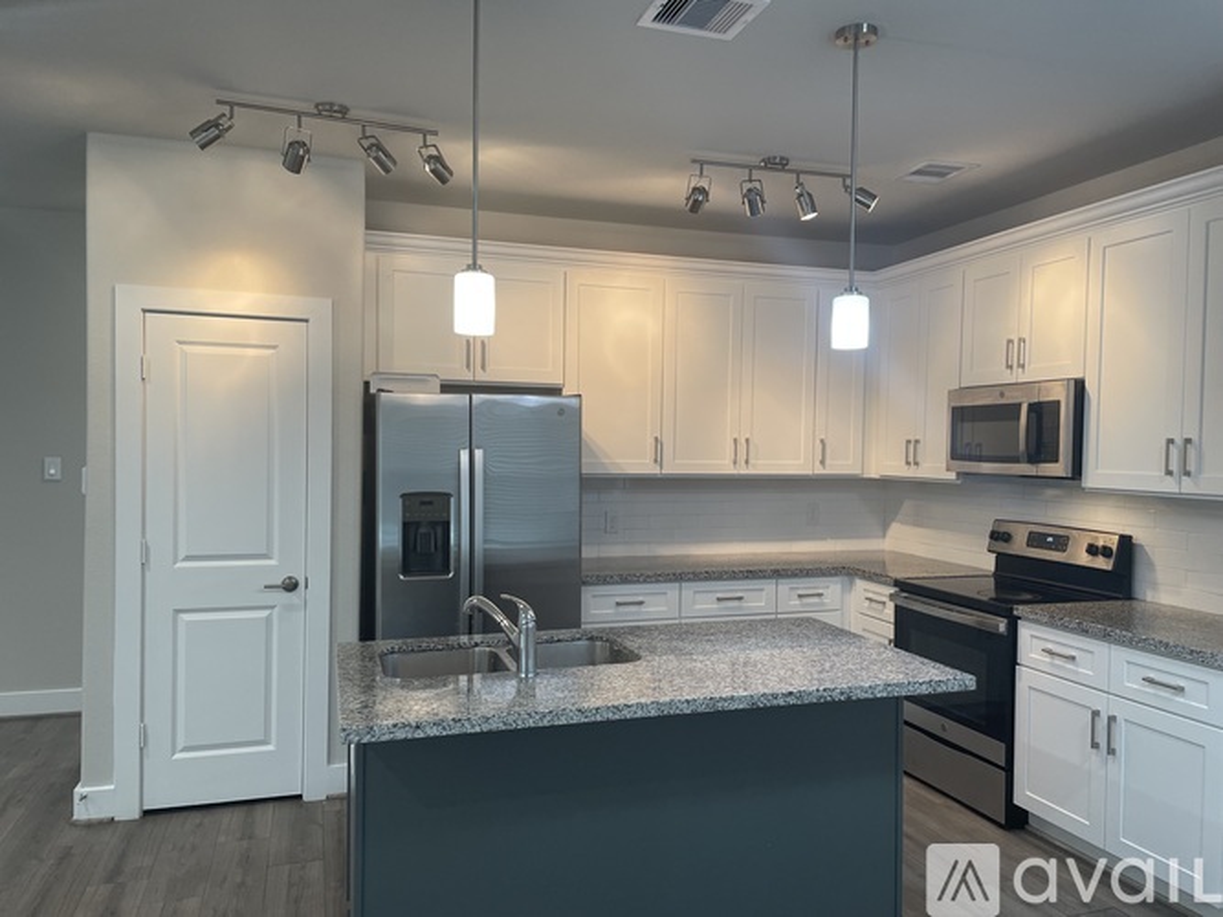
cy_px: 458
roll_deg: +0.4
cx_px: 612
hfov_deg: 67.3
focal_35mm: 26
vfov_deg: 53.0
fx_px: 918
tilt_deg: -1.8
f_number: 1.6
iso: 64
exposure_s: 1/60
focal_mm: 4.2
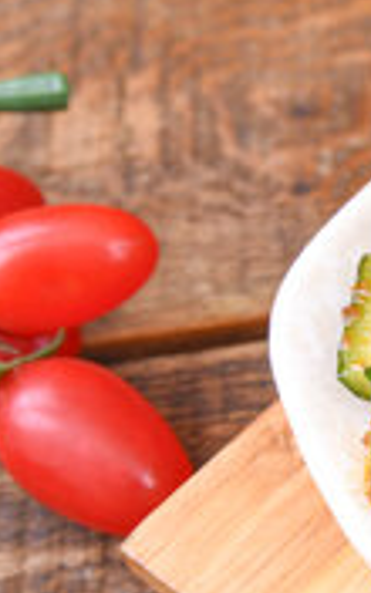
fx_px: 1925
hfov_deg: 10.0
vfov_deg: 17.5
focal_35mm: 119
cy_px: 286
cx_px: 788
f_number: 7.1
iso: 64
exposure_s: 1/125
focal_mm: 38
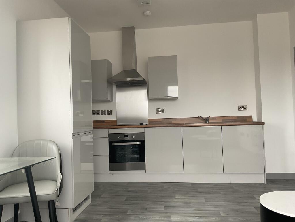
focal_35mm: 29
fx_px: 247
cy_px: 111
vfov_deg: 48.2
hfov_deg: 61.7
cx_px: 148
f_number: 1.8
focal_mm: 3
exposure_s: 1/100
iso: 64
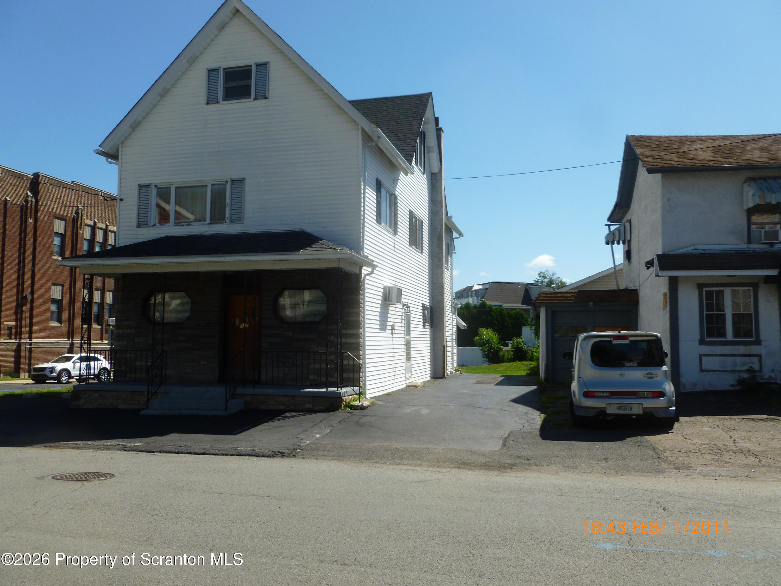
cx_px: 390
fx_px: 632
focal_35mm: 28
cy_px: 293
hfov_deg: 63.4
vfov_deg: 49.7
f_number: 3.3
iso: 100
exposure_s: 1/1000
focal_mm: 5
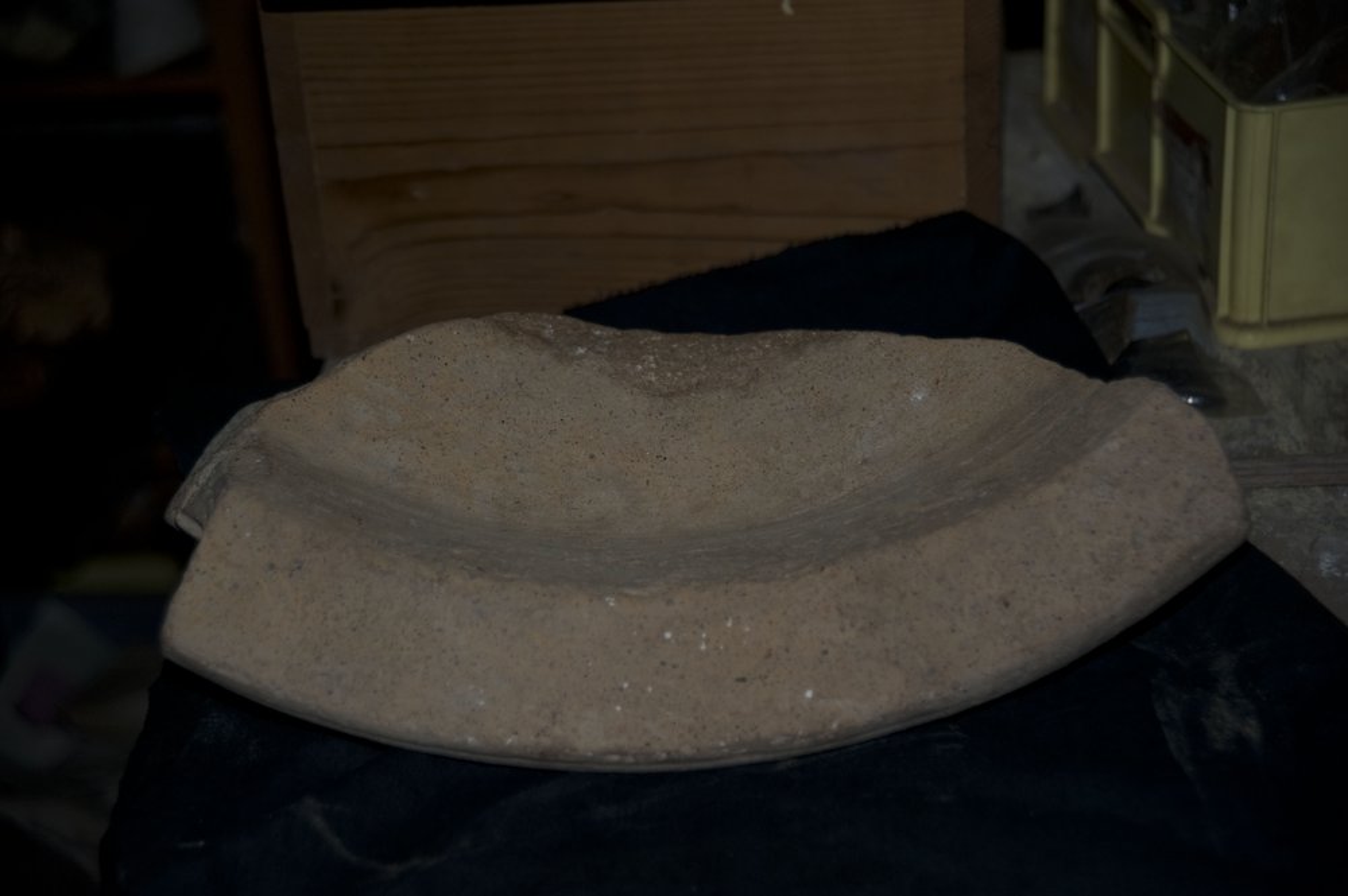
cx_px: 674
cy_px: 448
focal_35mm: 80
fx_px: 2993
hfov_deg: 25.4
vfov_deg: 17.0
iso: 200
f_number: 4
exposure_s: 1/60
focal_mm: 80
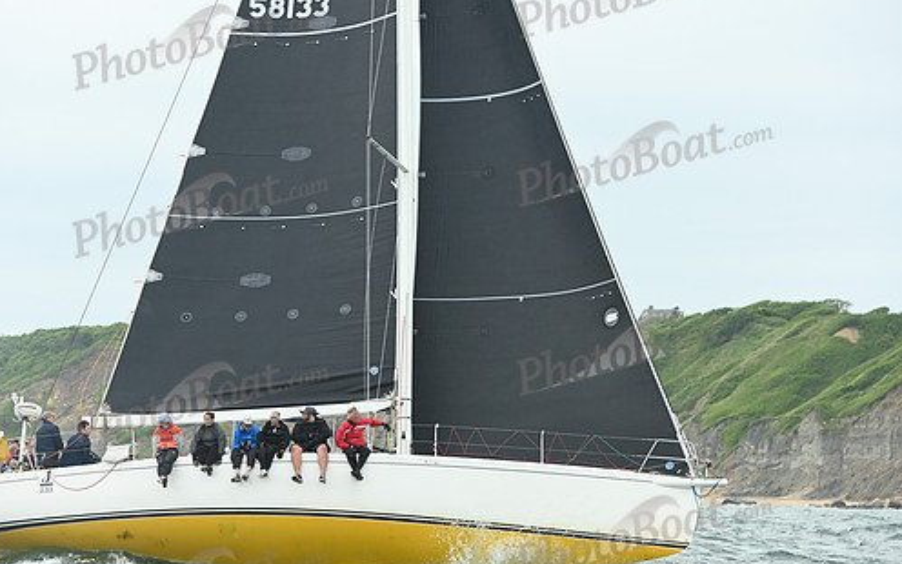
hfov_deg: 13.0
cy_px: 279
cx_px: 424
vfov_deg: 8.1
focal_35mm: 161
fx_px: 3958
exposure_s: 1/800
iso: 400
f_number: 4.5
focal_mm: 135
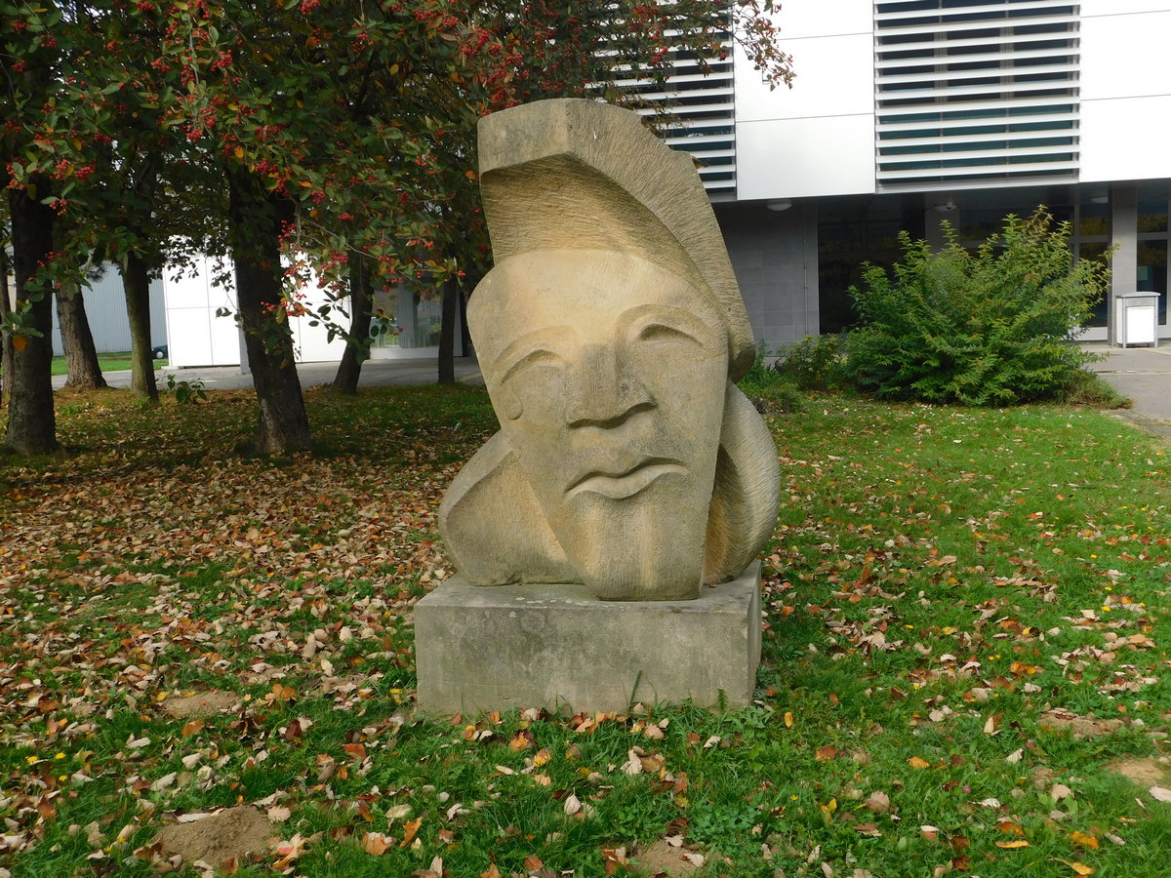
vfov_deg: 39.7
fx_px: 1218
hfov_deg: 51.4
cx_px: 586
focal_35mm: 36
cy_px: 439
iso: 125
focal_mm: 6.3
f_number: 3.5
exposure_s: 1/400
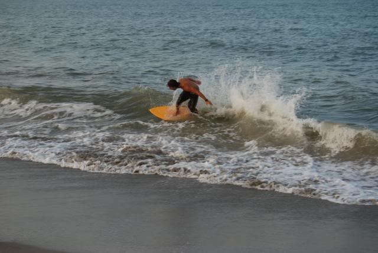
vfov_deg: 16.6
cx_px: 189
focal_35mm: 82
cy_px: 126
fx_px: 867
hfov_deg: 24.6
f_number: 5.6
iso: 110
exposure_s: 1/125
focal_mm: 55
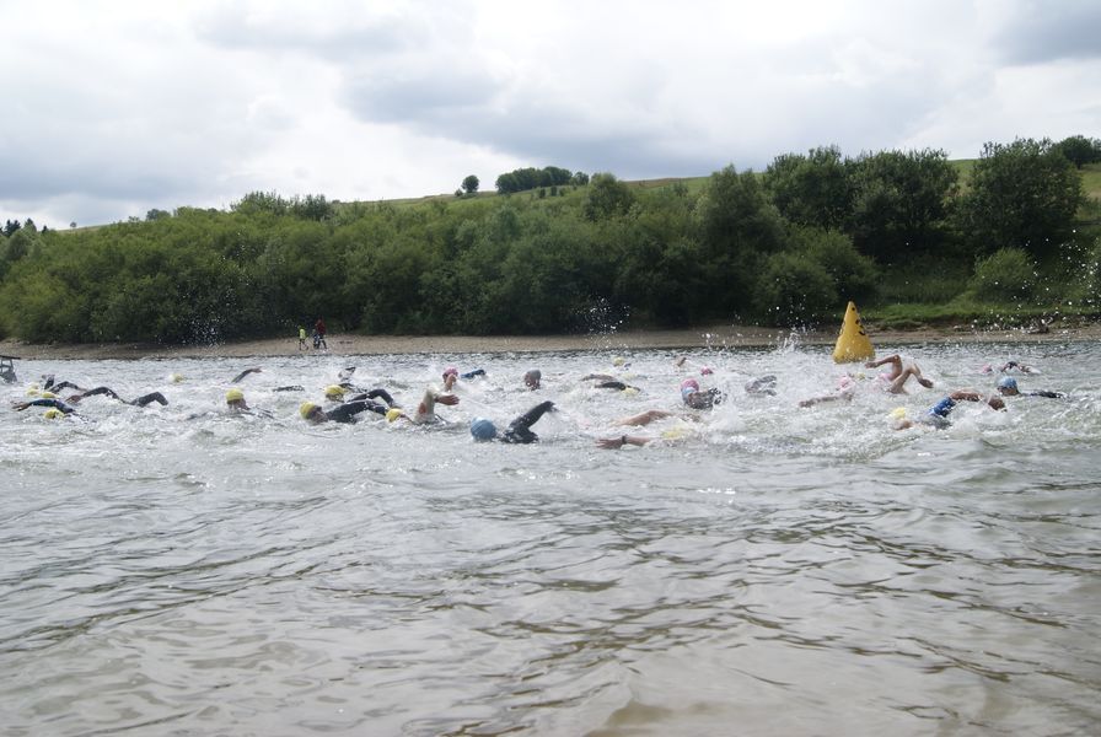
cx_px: 550
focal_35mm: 36
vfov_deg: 37.0
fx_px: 1102
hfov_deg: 53.1
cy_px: 368
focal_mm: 24
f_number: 7.1
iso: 100
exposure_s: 1/320
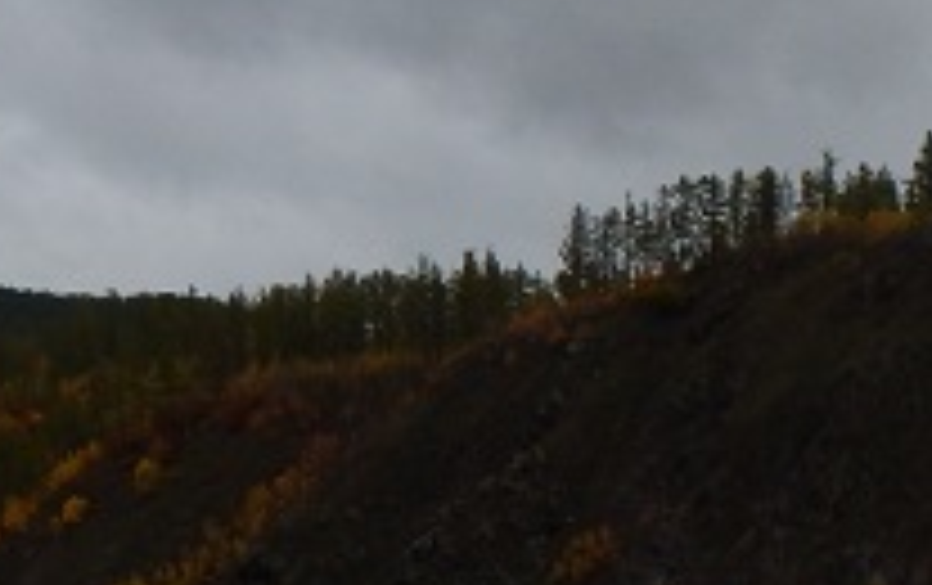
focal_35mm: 90
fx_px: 2289
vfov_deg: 12.9
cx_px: 1157
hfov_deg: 21.2
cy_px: 1116
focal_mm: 4
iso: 125
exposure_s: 1/400
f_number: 6
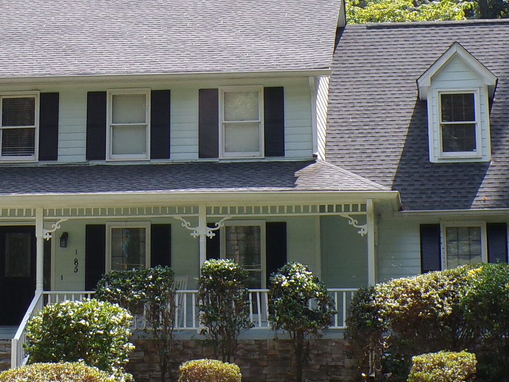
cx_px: 179
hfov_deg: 18.7
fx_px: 1544
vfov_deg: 14.0
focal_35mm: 105
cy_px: 51
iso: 100
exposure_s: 1/140
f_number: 4.9
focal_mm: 6.6
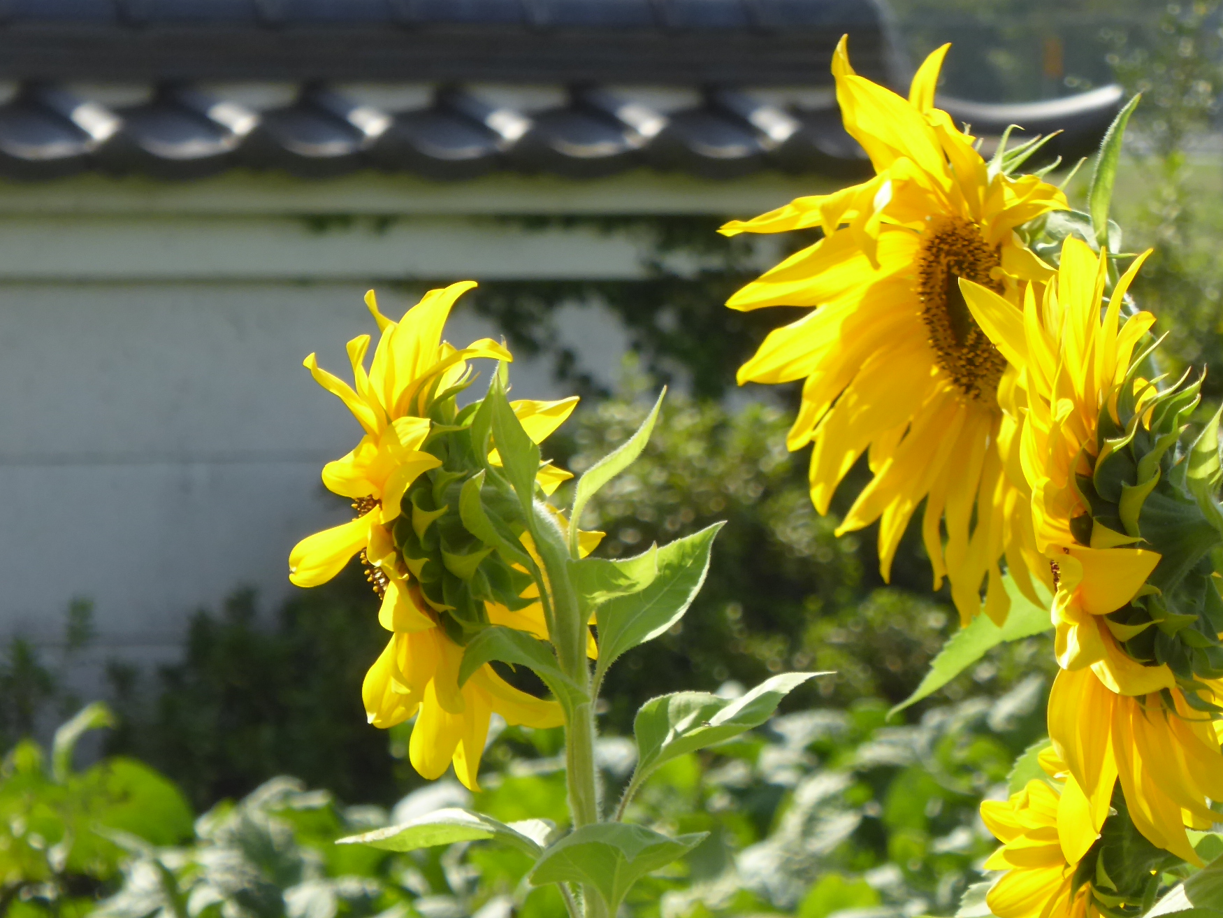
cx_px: 833
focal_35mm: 430
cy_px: 550
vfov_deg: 3.5
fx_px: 15194
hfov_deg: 4.6
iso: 125
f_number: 5.6
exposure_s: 1/320
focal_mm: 47.5
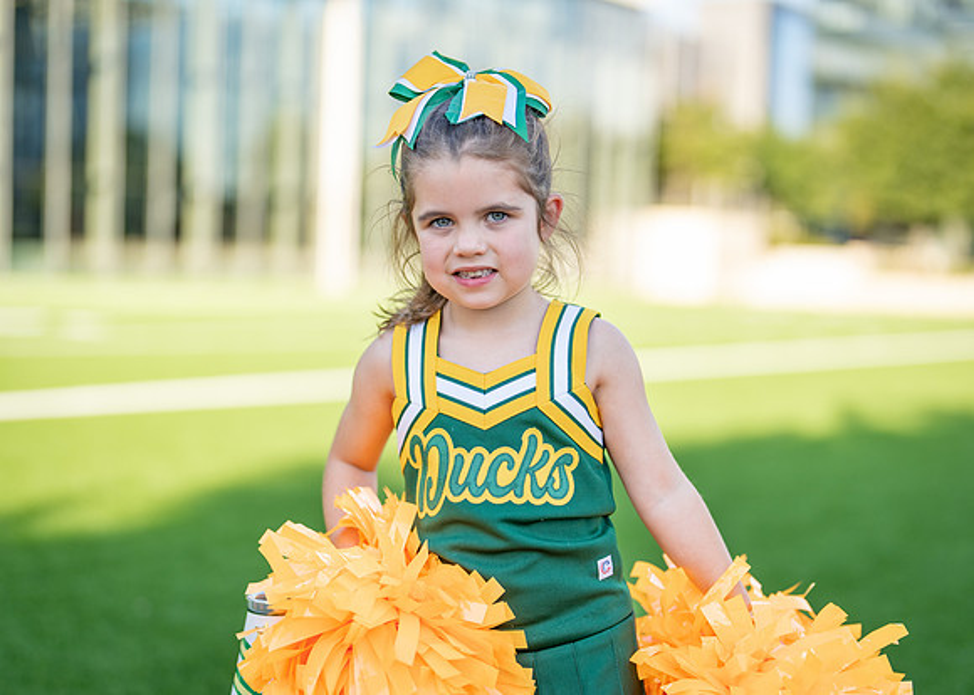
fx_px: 1667
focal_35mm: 60
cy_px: 381
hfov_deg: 32.6
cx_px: 496
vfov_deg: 23.6
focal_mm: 50
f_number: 1.2
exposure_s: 1/1600
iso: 100
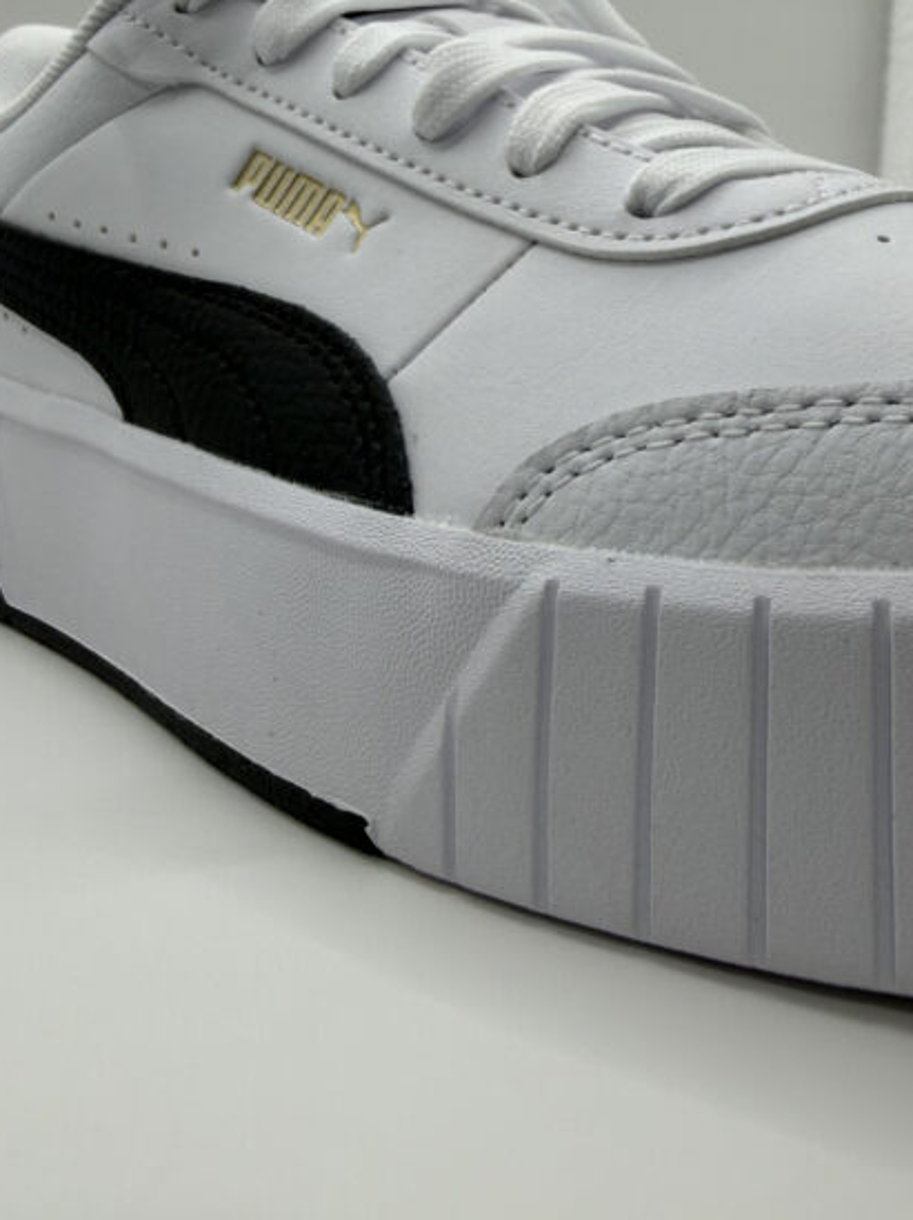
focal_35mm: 35
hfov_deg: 40.6
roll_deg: -2.8
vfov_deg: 51.8
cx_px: 389
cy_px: 420
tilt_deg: -0.7
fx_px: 1232
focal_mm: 2.22
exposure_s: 1/125
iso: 32
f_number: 2.2
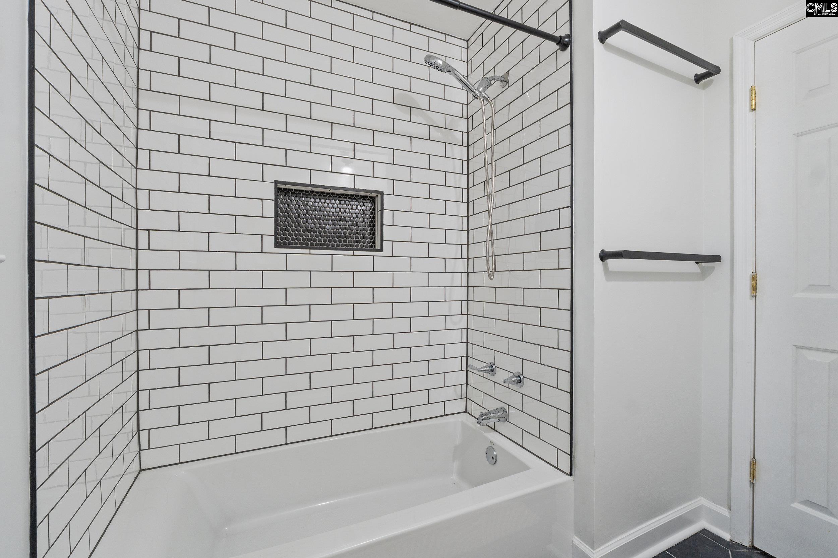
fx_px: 349
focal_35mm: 15
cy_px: 279
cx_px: 419
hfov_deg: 100.4
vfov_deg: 77.3
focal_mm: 10
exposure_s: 1/4
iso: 250
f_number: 8
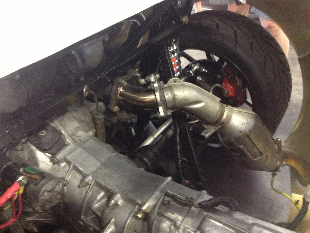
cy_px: 115
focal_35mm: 37
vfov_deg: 38.7
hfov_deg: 50.1
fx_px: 331
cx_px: 156
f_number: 2.4
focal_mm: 4.28
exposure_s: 1/15
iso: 400
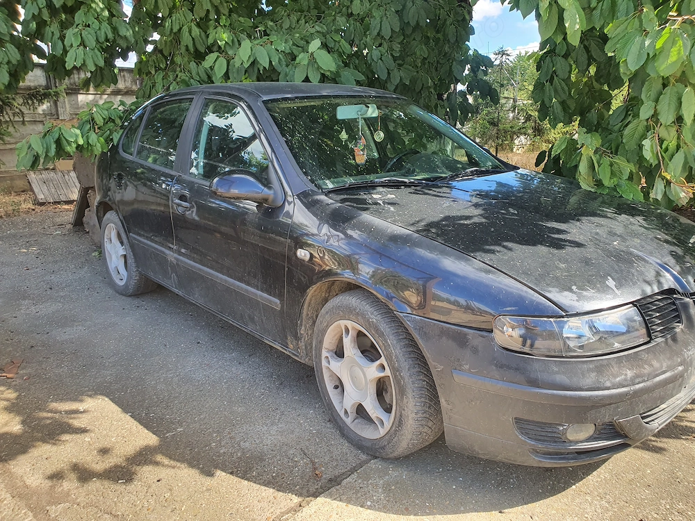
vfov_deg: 53.1
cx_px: 348
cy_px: 260
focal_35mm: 26
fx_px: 522
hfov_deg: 67.3
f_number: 2.4
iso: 50
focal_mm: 4.3
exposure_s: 1/235
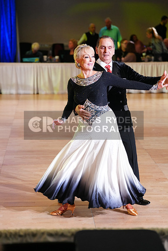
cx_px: 84
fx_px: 700
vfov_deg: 20.4
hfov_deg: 13.7
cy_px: 126
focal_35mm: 100
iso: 2500
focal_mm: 100
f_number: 2.8
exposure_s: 1/500
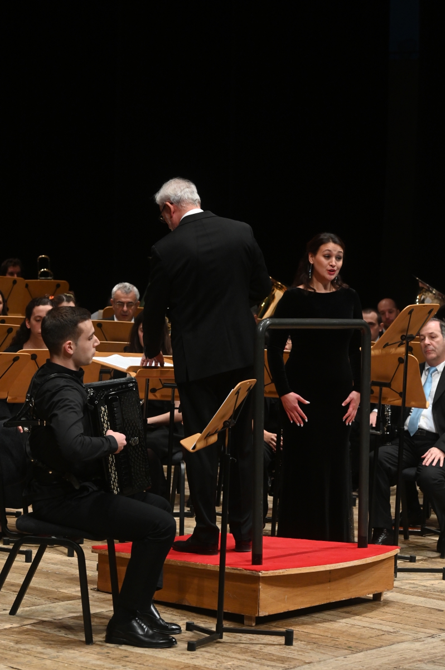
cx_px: 222
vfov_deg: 20.0
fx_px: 1894
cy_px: 335
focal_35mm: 102
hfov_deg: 13.4
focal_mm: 102
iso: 3200
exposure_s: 1/320
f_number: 5
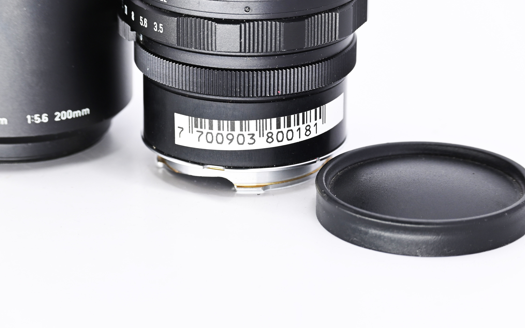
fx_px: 2418
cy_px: 170
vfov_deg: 7.8
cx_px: 262
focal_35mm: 169
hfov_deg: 12.4
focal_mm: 110
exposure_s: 1/160
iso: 500
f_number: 9
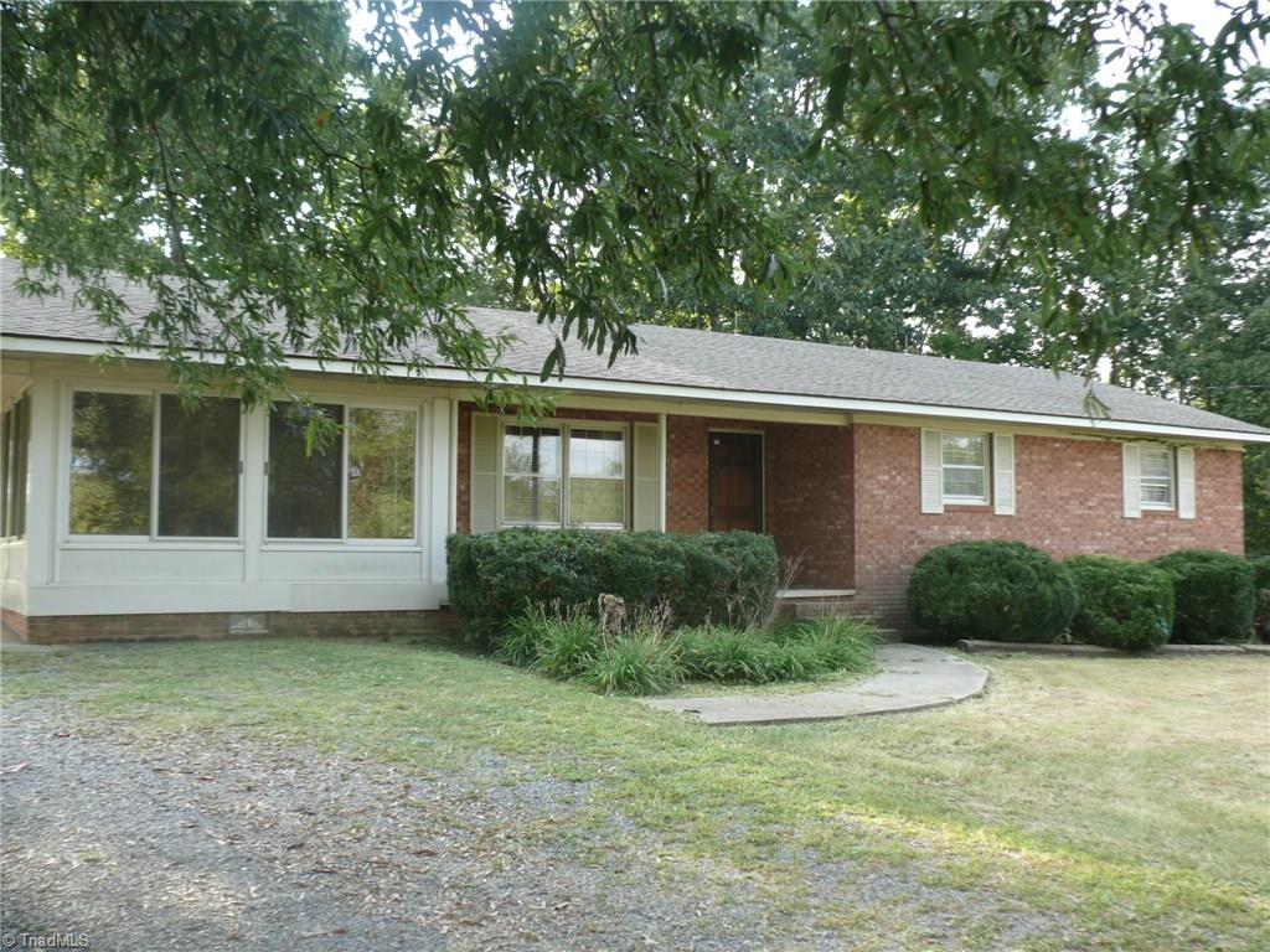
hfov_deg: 50.1
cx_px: 635
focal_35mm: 37
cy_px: 476
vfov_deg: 38.7
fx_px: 1357
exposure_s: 1/100
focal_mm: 7.7
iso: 100
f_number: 3.2
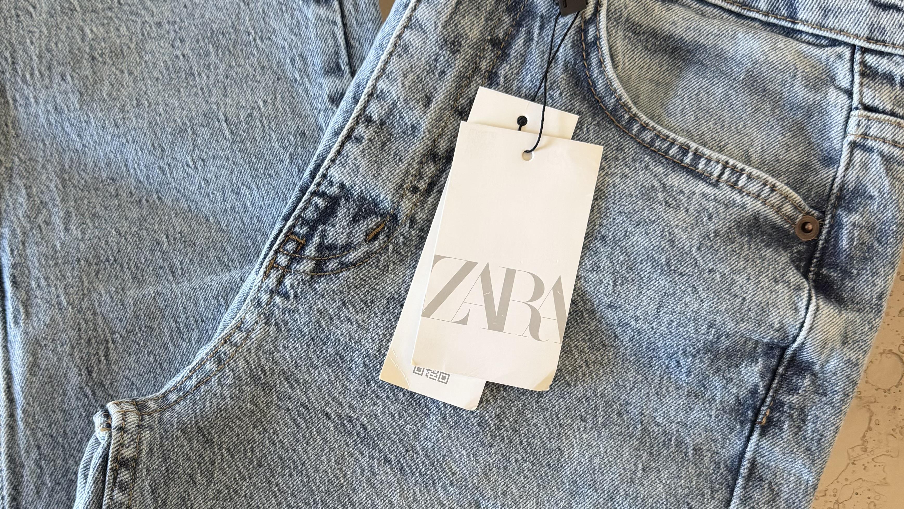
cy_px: 386
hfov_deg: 47.1
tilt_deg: -81.9
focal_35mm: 43
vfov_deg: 27.3
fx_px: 1031
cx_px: 370
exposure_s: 1/60
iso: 250
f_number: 1.78
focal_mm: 6.76
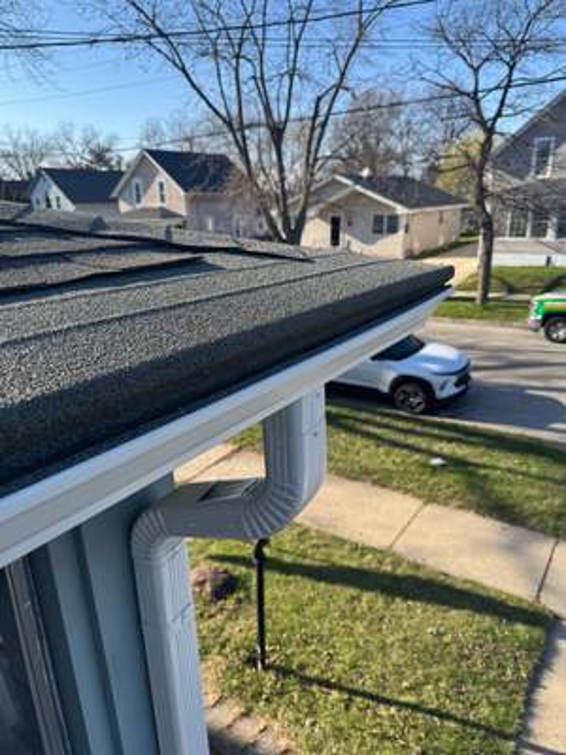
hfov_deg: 56.8
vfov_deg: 71.6
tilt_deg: -18.0
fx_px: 523
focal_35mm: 24
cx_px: 283
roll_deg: +1.4
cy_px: 378
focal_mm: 6.76
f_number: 1.78
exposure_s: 1/1869
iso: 80
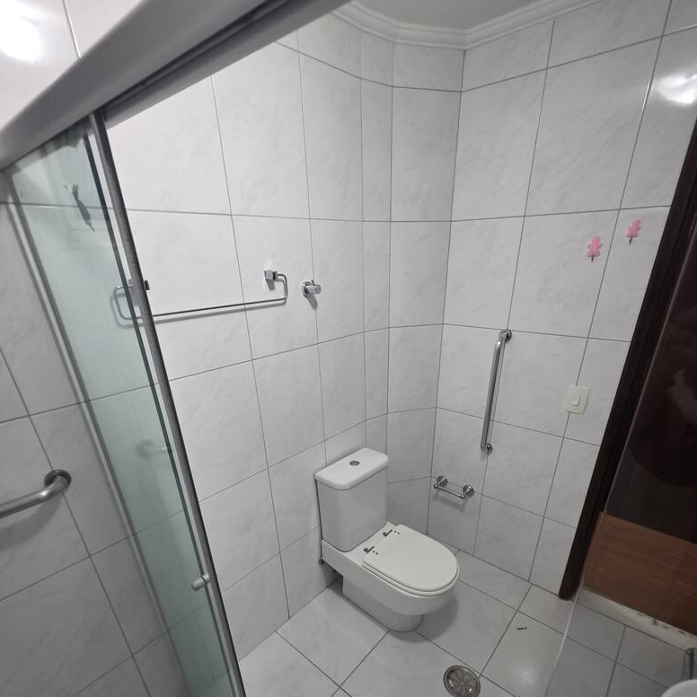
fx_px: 364
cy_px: 447
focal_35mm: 16
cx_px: 353
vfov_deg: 85.2
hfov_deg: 87.4
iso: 250
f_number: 1.9
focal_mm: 2.2
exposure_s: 1/60
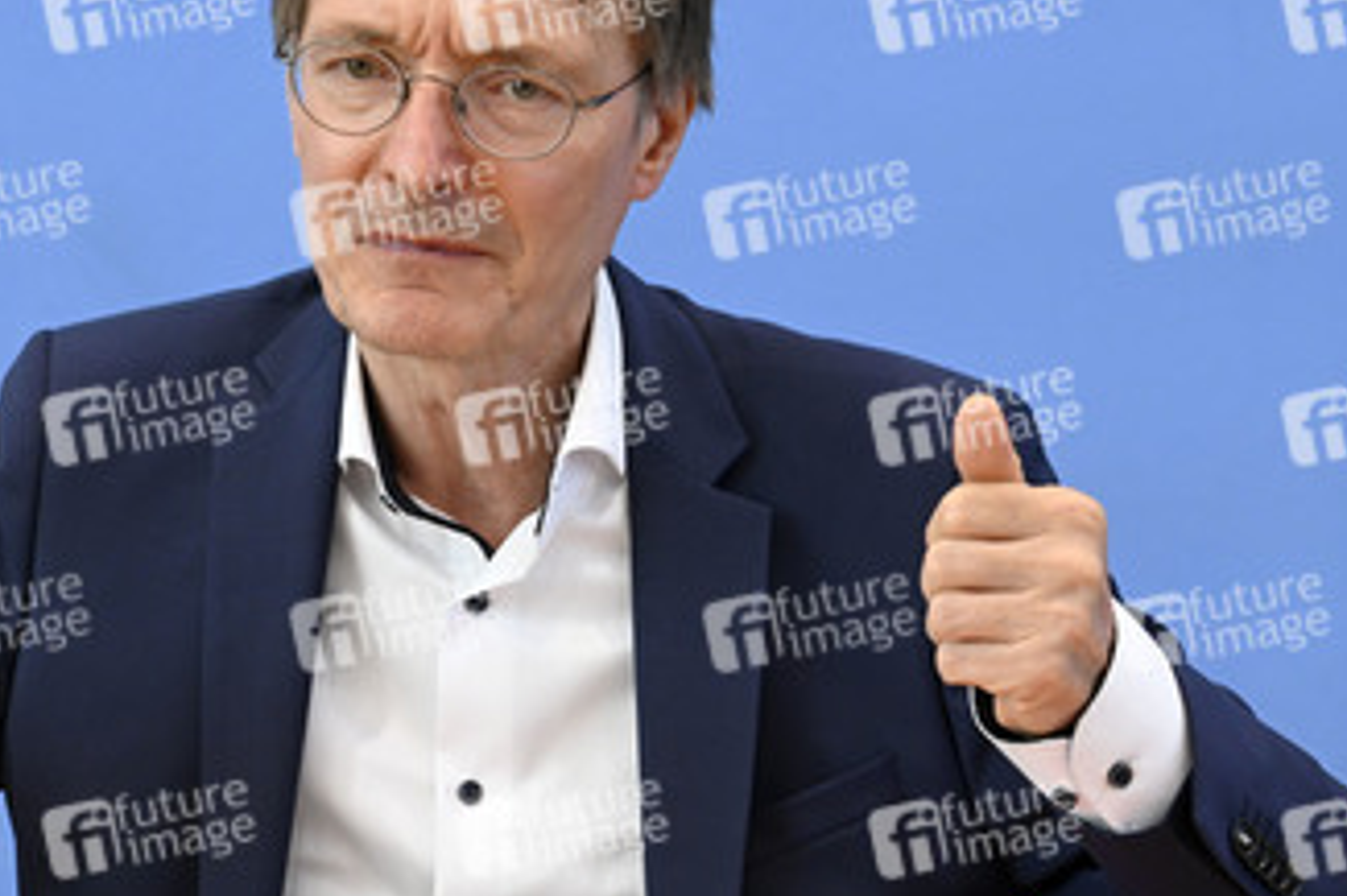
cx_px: 452
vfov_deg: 9.7
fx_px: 5273
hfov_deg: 14.5
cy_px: 314
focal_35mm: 141
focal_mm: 102
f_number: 9
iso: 3200
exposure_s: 1/250
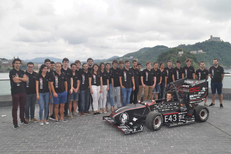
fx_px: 212
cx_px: 116
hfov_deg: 57.3
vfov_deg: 39.9
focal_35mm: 33
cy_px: 77
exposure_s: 1/200
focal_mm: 22
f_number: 8
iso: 200
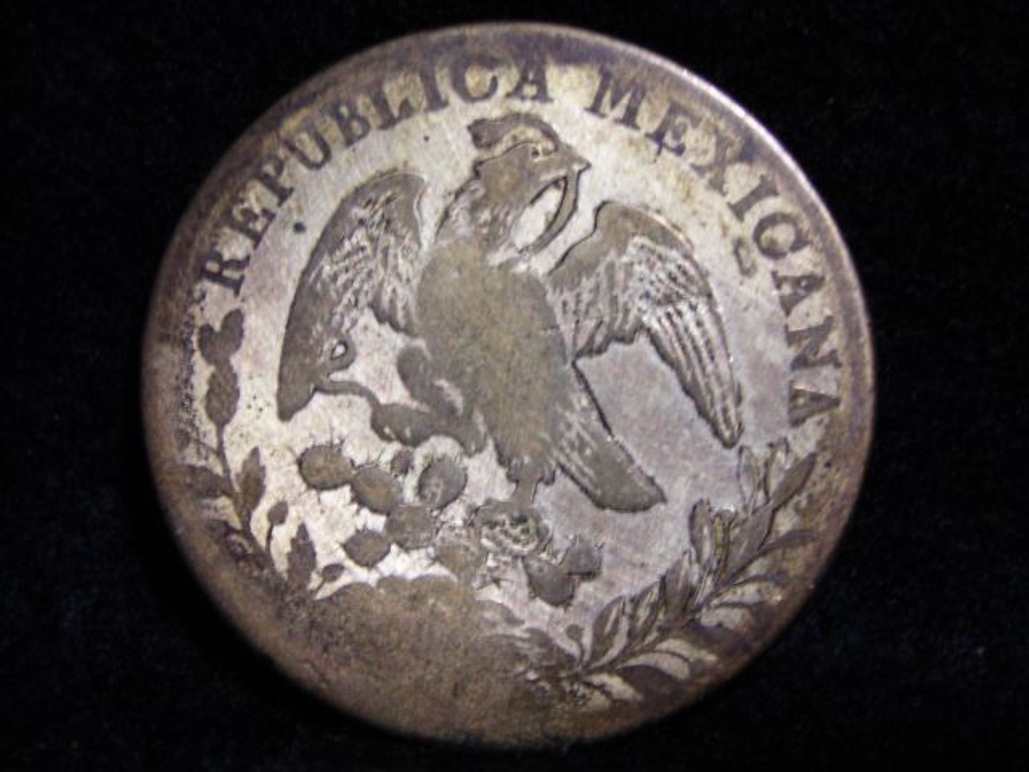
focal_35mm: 77
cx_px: 514
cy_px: 386
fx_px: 2289
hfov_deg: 25.3
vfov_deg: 19.1
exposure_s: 1/4.2
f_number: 4.2
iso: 50
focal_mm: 12.7
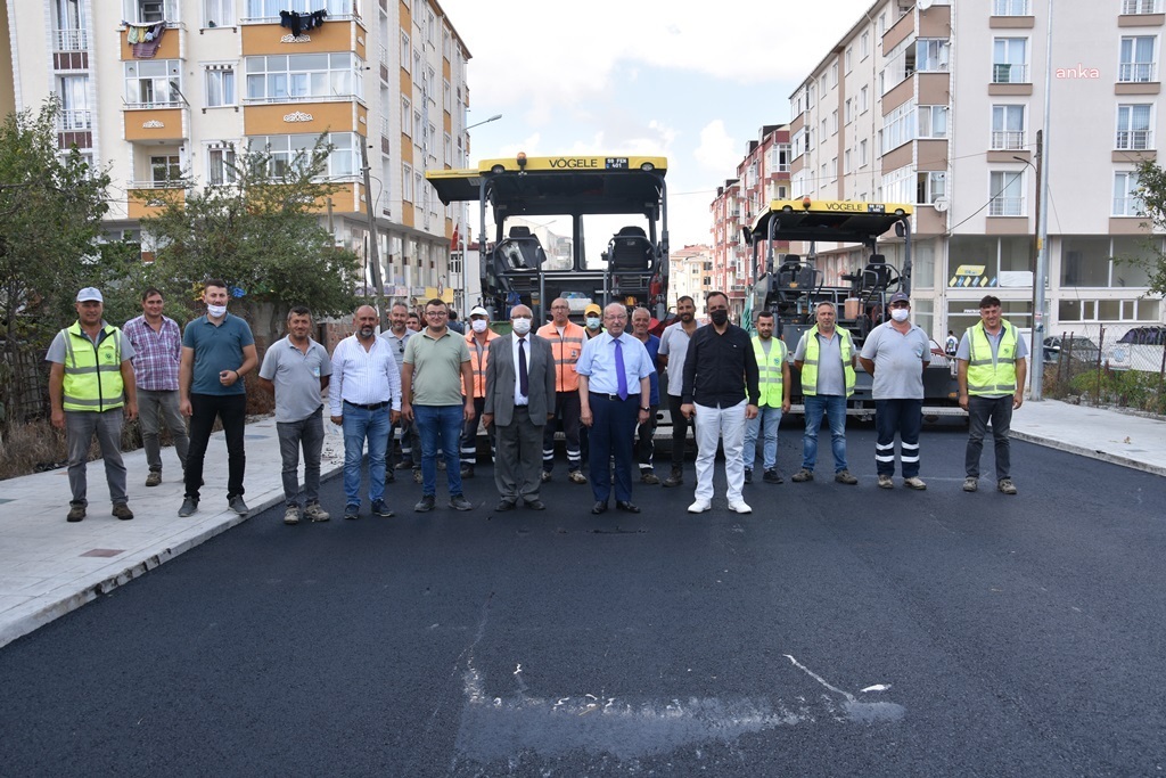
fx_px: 875
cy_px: 389
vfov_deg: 47.9
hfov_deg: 67.4
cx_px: 583
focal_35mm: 27
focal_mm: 18
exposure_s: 1/160
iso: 100
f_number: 6.3
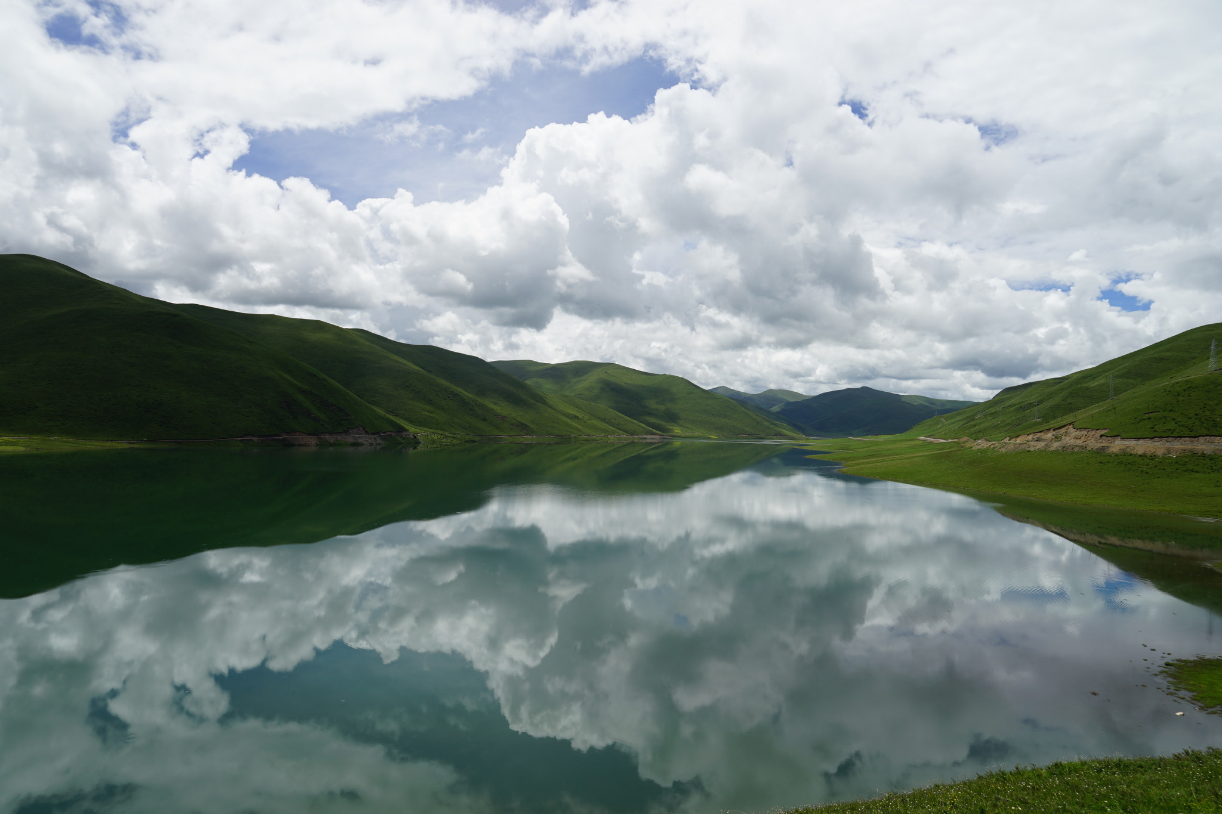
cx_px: 611
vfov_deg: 53.1
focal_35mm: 24
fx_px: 815
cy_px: 407
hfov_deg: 73.7
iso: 100
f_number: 11
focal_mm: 24
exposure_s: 1/200
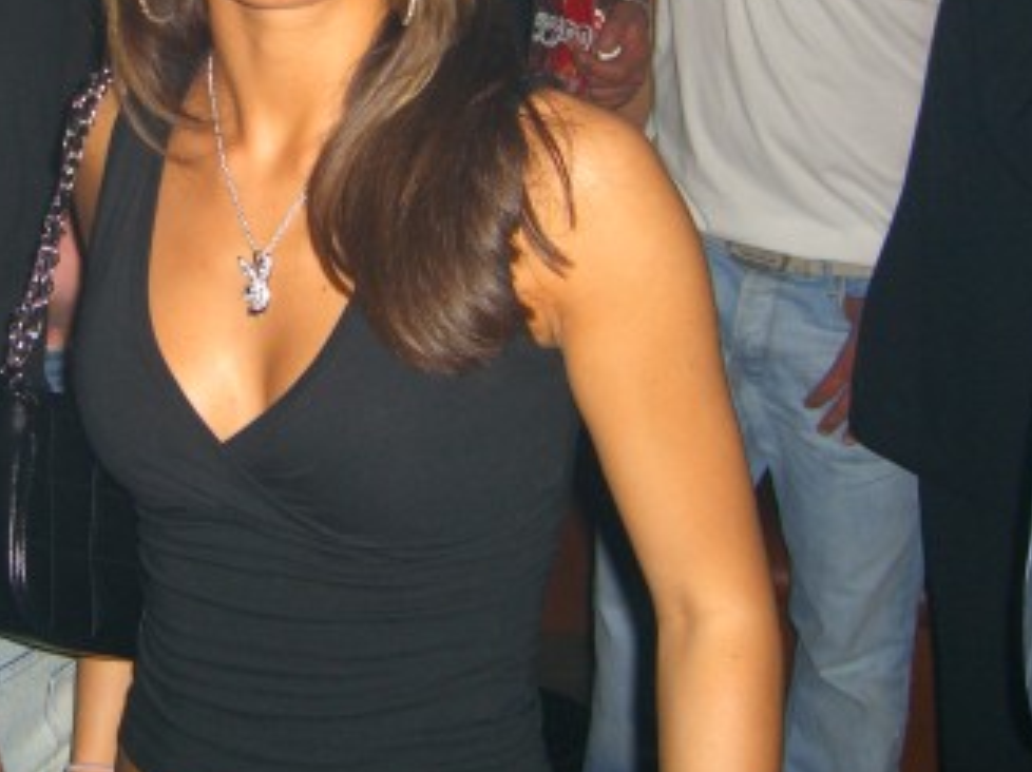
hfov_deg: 27.3
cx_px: 225
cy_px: 108
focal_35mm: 70
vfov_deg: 20.6
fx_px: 2085
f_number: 2.8
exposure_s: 1/60
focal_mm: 7.9
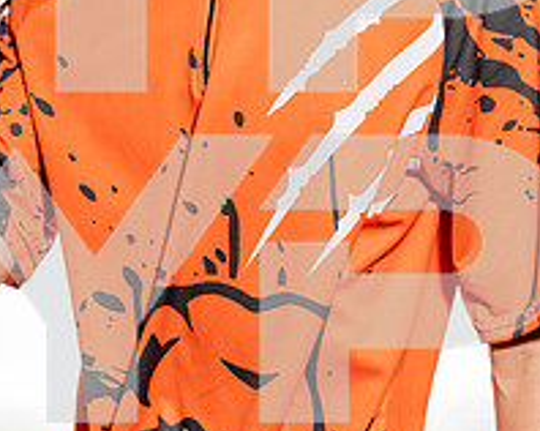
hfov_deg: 14.6
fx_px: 2108
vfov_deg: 11.5
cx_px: 215
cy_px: -50
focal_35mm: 132
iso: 100
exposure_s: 1/250
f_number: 8
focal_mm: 48
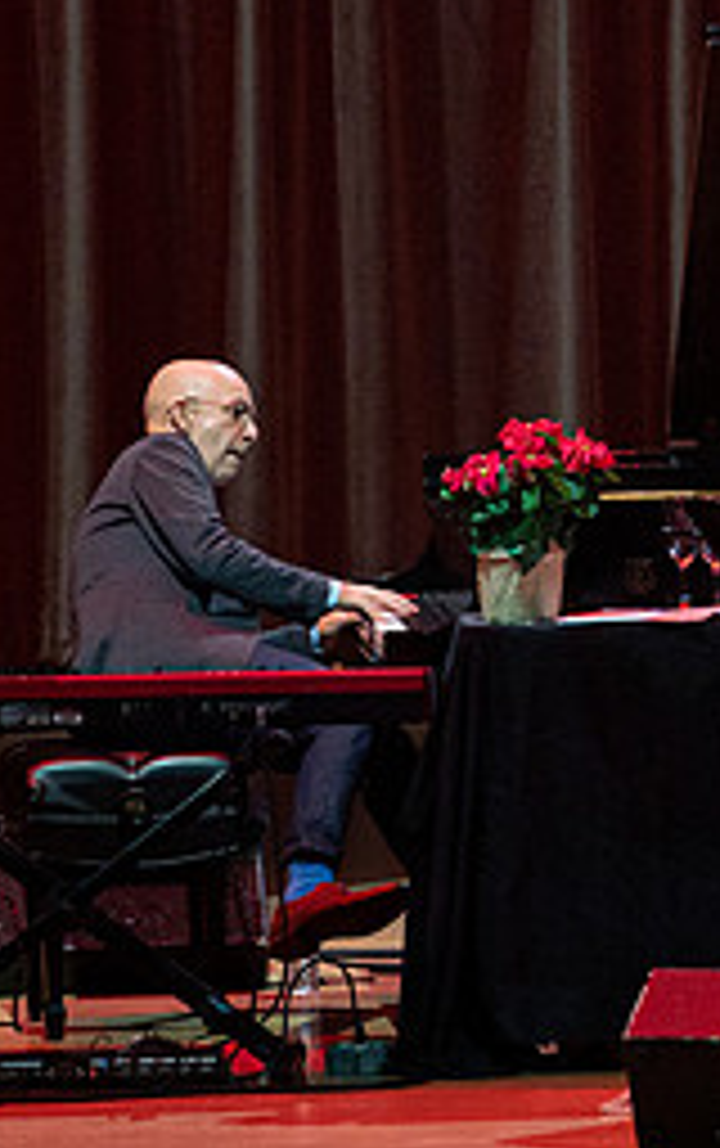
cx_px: 852
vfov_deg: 3.6
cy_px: 337
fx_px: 18221
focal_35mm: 582
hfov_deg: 2.3
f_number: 6.3
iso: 2500
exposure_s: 1/250
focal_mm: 200
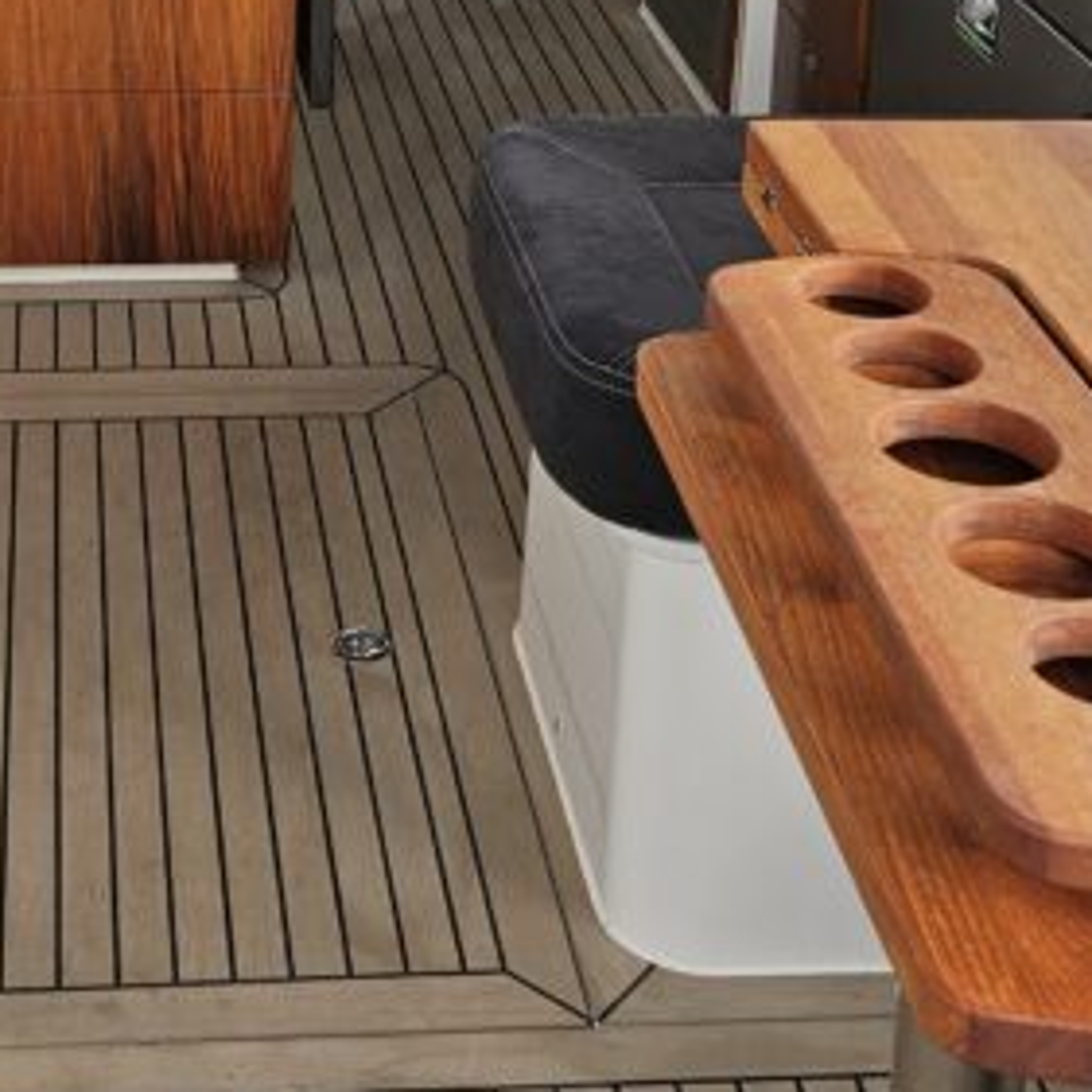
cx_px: 295
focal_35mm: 74
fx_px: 2641
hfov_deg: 23.2
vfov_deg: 21.3
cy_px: -303
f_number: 1.8
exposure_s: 1/109
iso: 25
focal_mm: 5.4
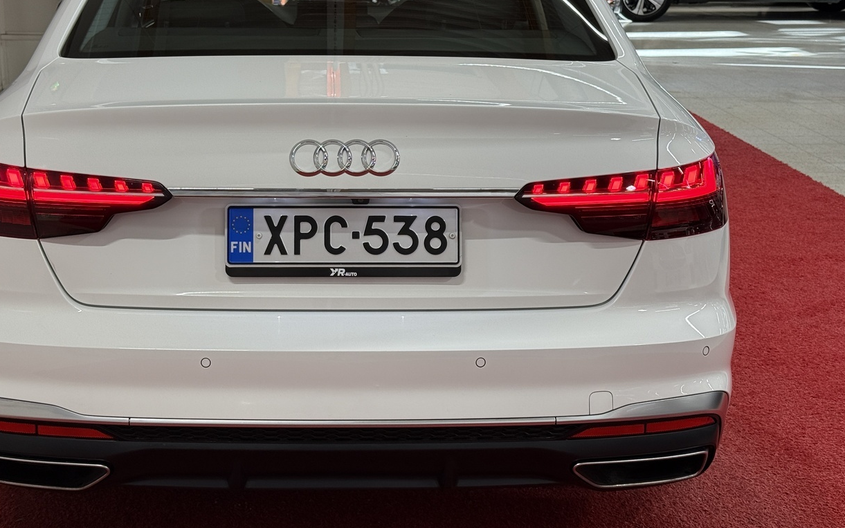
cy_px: 194
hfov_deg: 33.9
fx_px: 1382
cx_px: 356
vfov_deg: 21.6
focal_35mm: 60
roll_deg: -0.7
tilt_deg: -10.9
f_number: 1.78
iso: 50
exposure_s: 1/121
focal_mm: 6.76
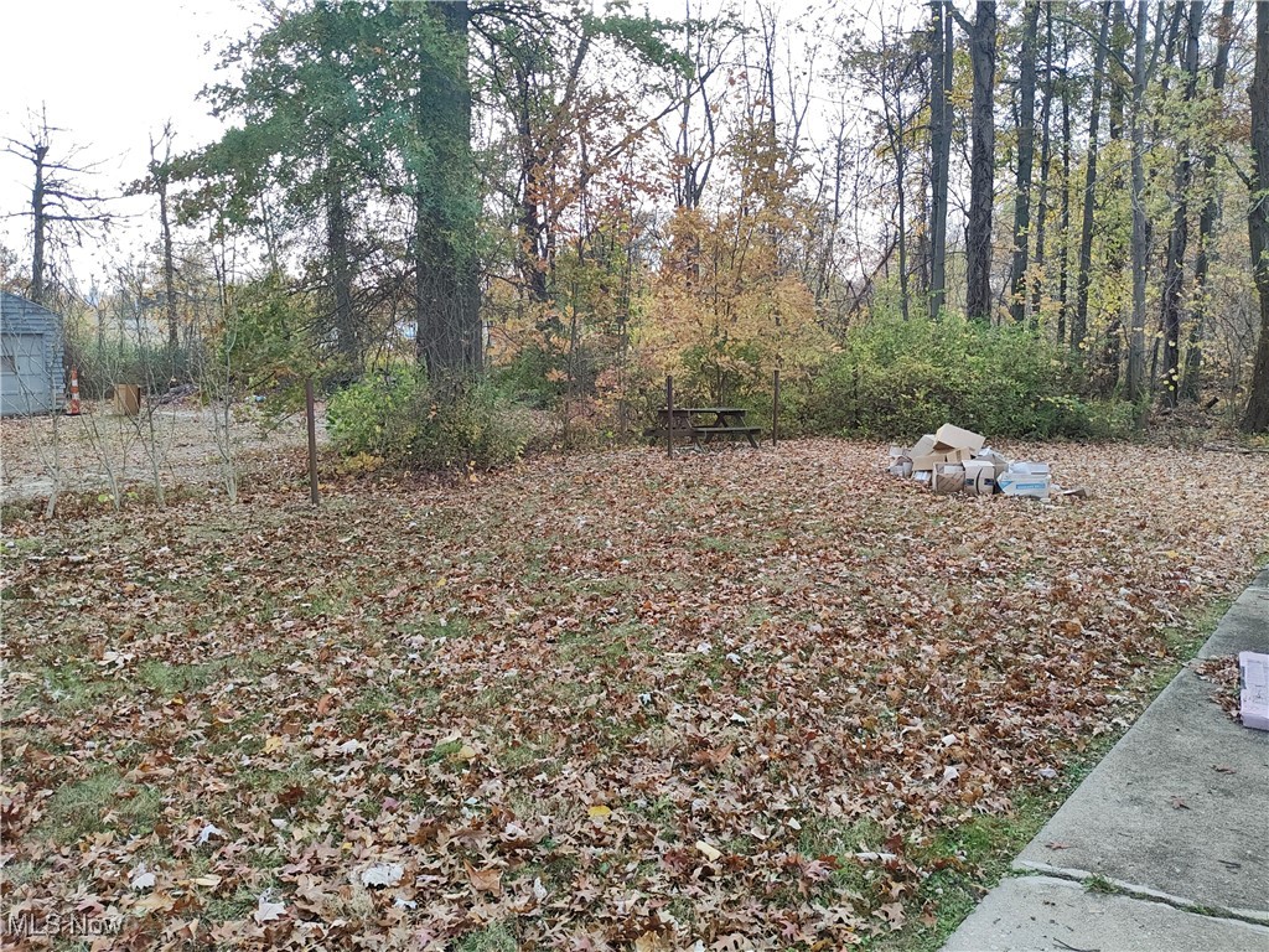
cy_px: 476
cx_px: 634
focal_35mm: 25
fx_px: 916
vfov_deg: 54.9
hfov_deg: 69.4
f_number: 1.5
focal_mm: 4.15
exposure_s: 1/389
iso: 100
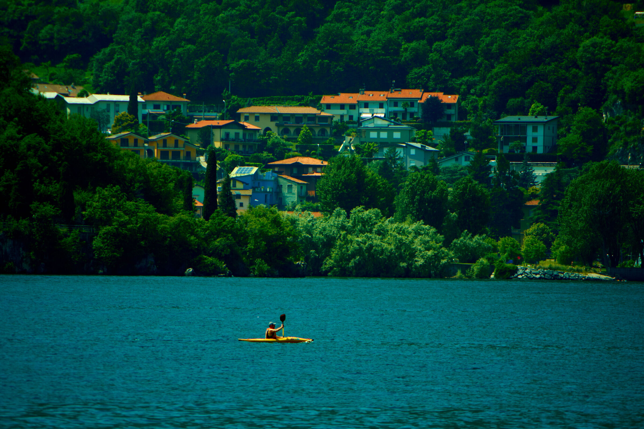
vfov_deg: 20.0
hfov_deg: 29.7
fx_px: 1216
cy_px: 214
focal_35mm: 68
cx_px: 322
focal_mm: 45
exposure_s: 1/850
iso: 200
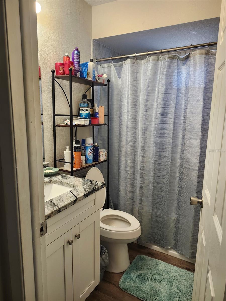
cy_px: 150
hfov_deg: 58.9
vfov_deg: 73.9
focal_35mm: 23
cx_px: 113
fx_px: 200
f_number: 1.8
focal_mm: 5.54
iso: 125
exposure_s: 1/120
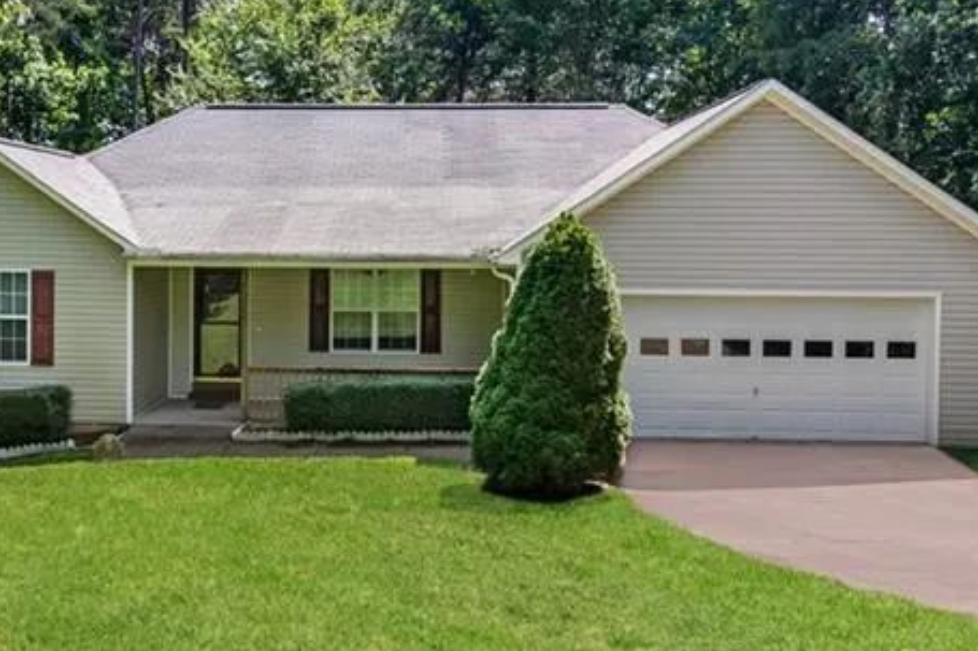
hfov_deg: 51.2
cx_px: 368
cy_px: 256
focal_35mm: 37
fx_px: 1008
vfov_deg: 35.7
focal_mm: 11
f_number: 6.3
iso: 100
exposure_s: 1/160
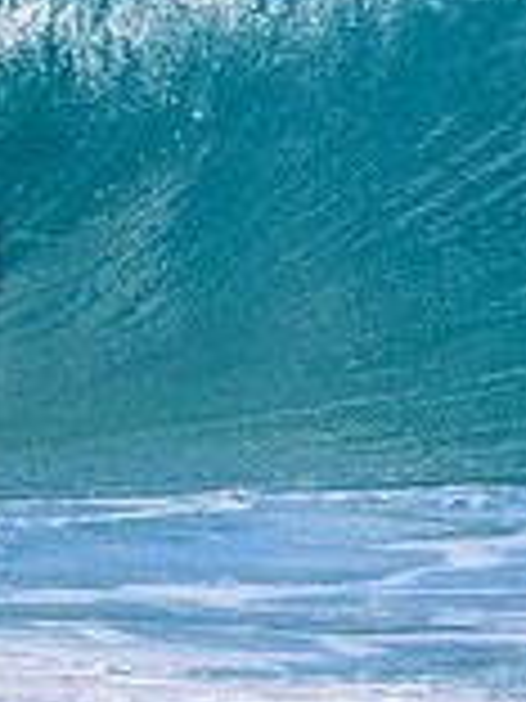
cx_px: -472
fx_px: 54419
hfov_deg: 0.6
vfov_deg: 0.7
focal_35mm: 2686
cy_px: 191
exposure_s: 1/2000
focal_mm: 500
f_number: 5.6
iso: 280
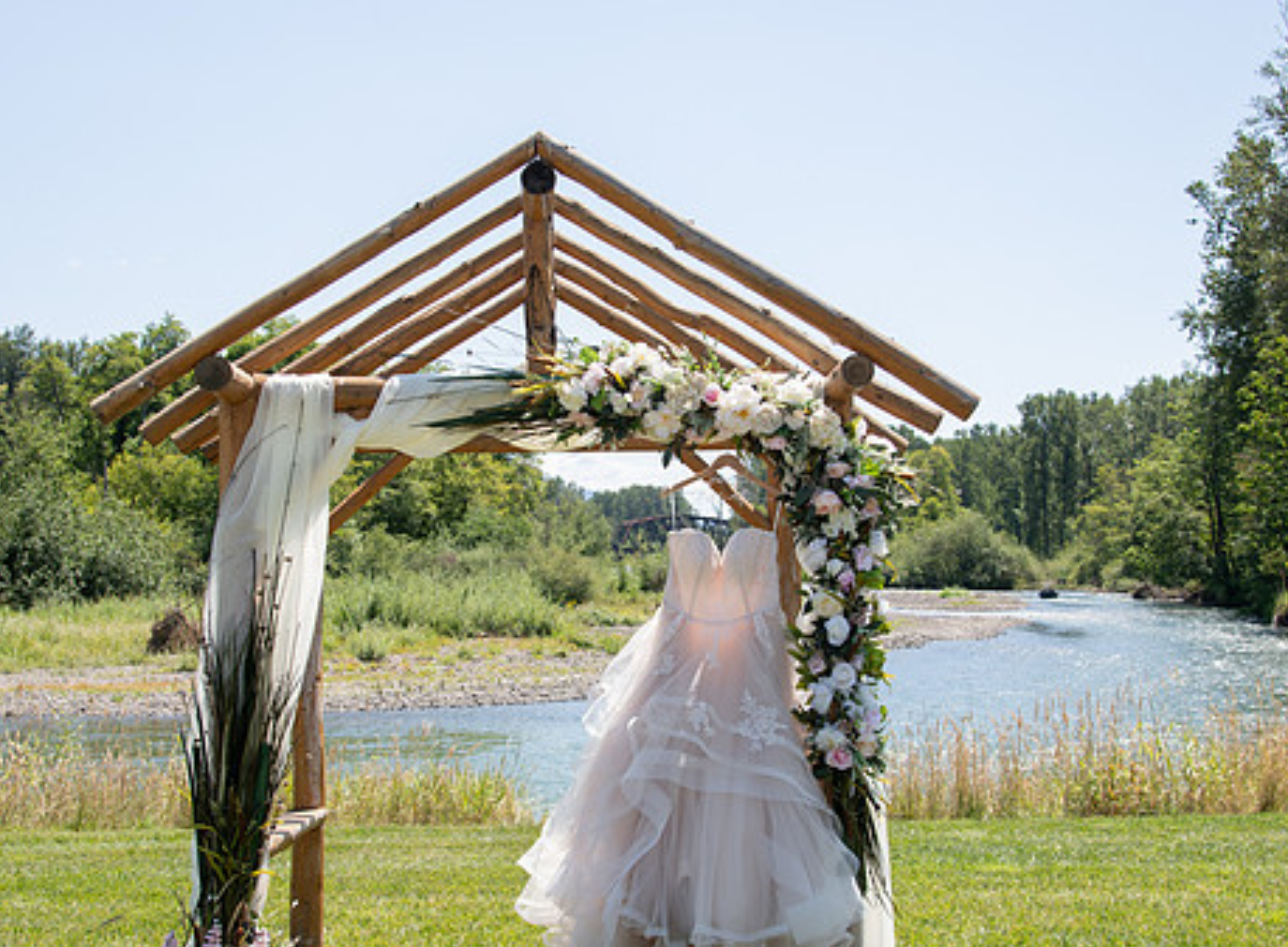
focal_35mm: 48
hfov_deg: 39.9
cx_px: 603
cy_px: 498
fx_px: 1774
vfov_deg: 29.9
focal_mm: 31
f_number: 5.6
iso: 100
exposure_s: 1/400
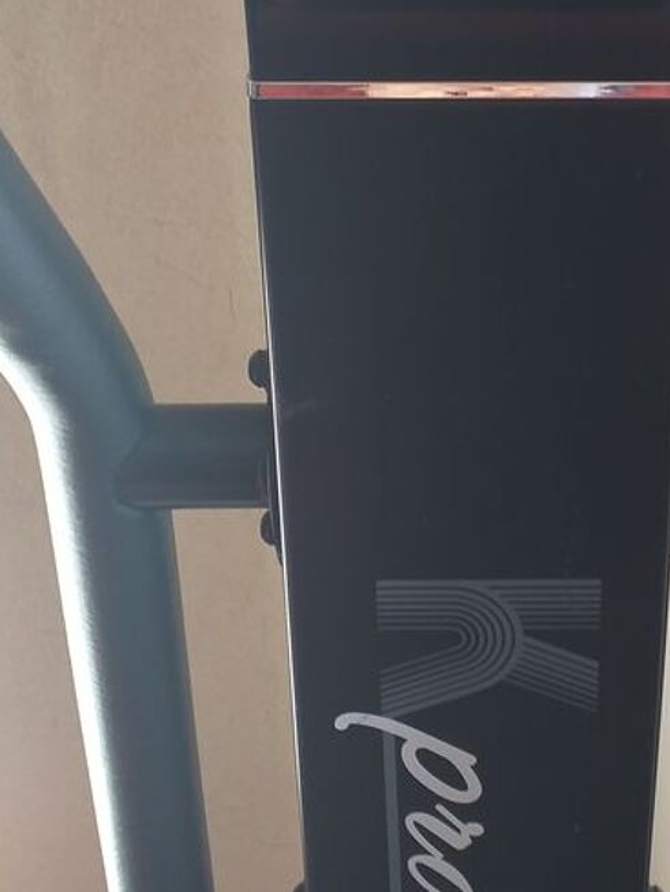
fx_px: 1367
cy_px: 239
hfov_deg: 27.2
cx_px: 486
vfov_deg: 35.5
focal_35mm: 53
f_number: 1.9
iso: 125
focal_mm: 3.6
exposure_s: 1/50
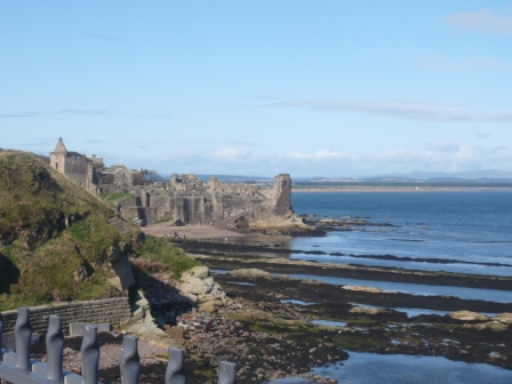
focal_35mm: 74
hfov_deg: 26.3
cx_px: 256
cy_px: 192
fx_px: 1095
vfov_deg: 19.9
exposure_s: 1/125
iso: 100
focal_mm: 12.2
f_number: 11
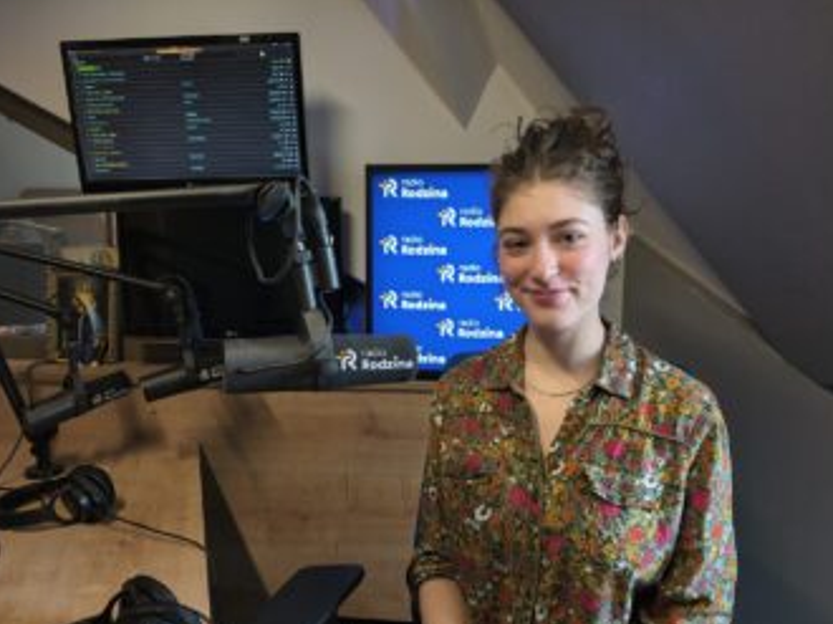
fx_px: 673
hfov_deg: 63.5
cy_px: 331
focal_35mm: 28
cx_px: 423
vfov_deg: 49.7
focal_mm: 4.81
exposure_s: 1/50
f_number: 1.8
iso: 656
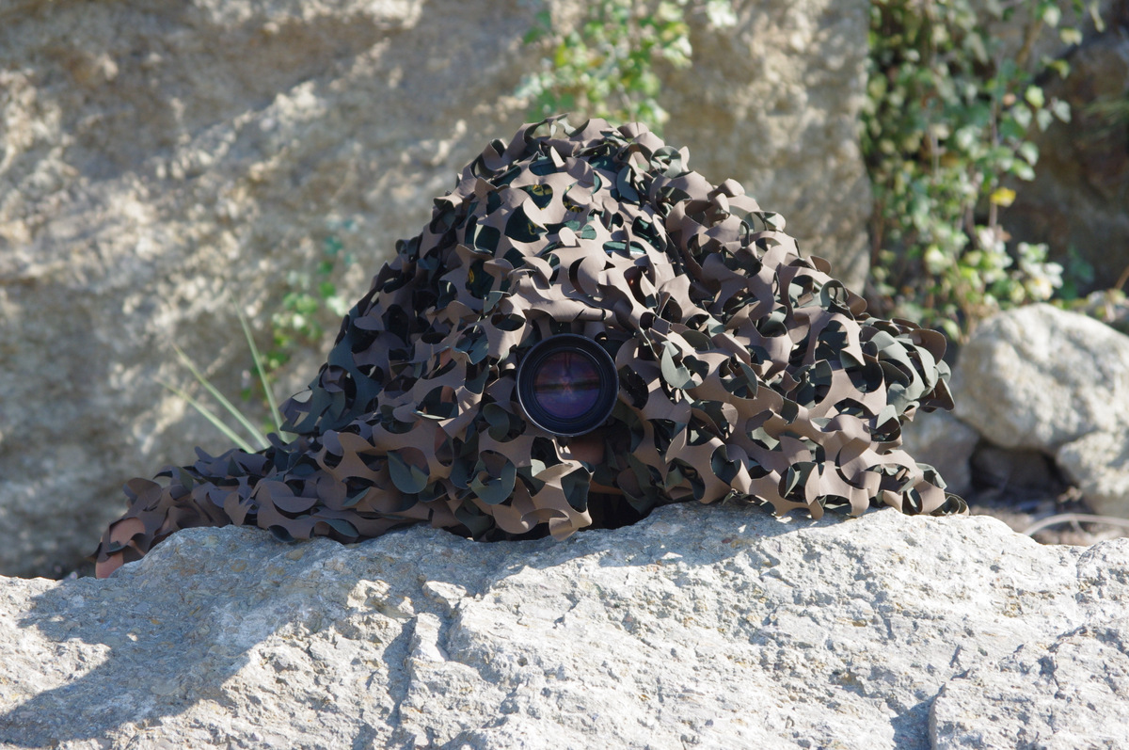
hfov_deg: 12.0
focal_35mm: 172
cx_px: 564
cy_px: 375
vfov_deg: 8.0
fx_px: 5387
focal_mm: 115
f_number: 7.1
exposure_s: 1/400
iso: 400
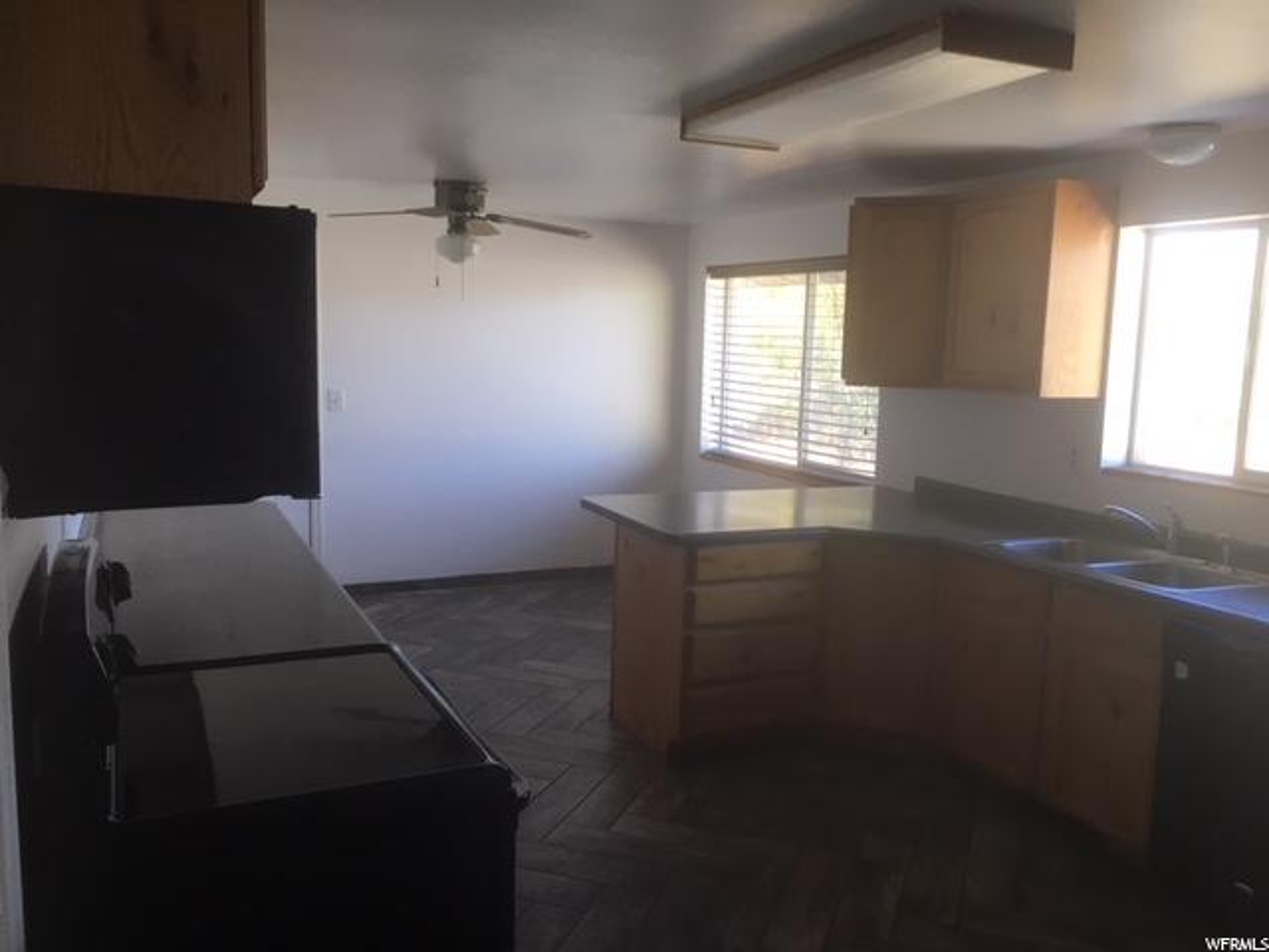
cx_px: 634
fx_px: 1063
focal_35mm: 29
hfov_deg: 61.7
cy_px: 476
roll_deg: -1.7
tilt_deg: -7.7
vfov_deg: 48.2
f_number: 2.2
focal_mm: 4.15
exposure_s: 1/30
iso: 32
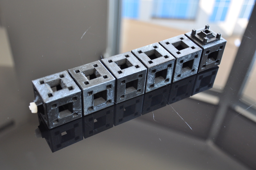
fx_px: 362
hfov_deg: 38.9
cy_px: 85
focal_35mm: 51
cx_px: 128
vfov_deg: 26.4
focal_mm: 34
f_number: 4.2
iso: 450
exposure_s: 1/15
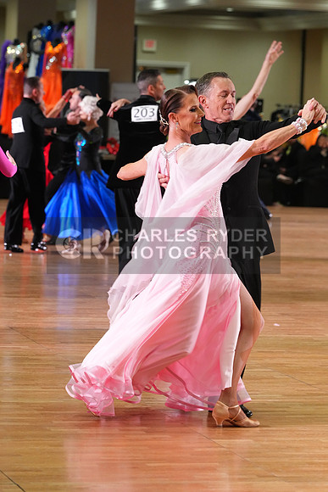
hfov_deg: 8.7
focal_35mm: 158
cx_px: 164
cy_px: 246
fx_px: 2158
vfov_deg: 13.0
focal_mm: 158
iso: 4000
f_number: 5.6
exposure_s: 1/200
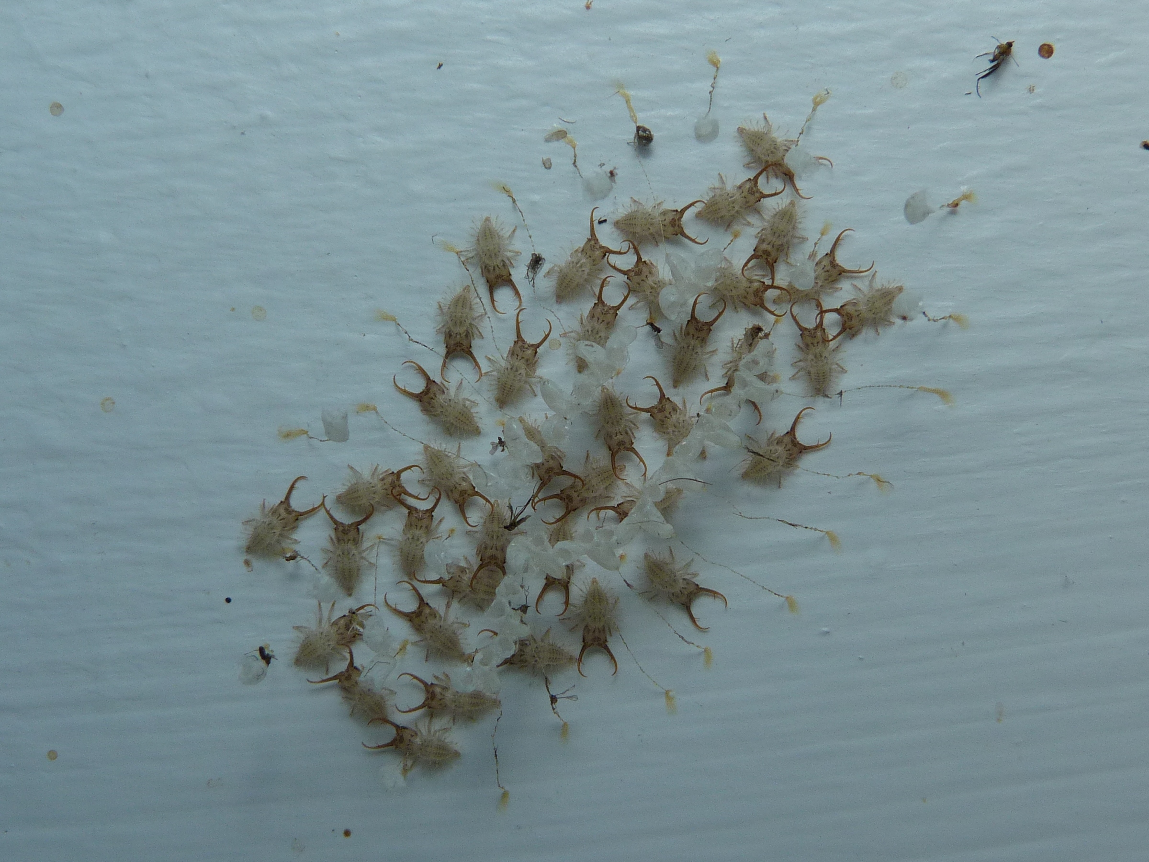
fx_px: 1361
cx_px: 574
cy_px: 431
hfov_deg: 45.8
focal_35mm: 41
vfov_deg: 35.1
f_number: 5
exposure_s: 1/60
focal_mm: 7.4
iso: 100
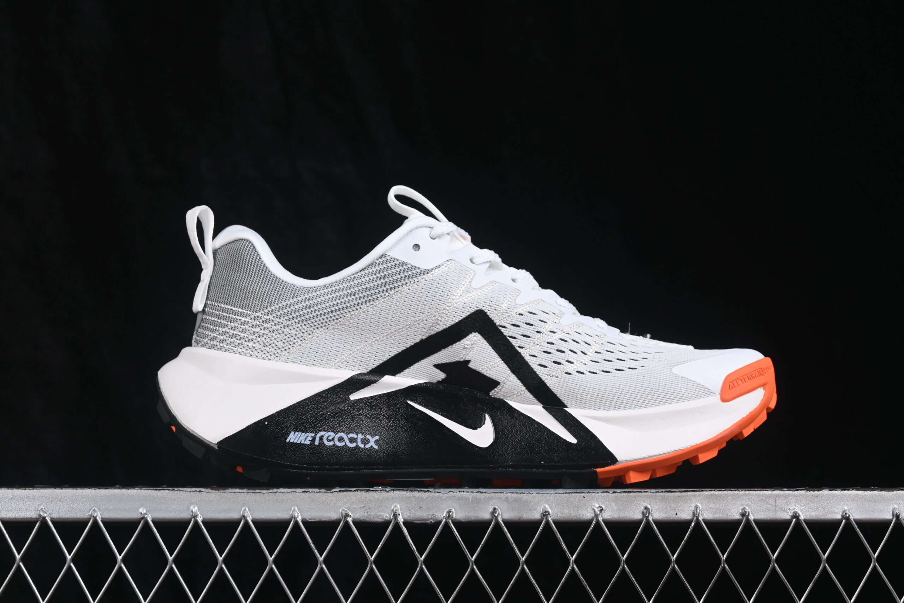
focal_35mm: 75
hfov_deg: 27.0
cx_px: 452
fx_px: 1883
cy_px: 302
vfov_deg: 18.2
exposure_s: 1/80
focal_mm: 50
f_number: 8
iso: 160
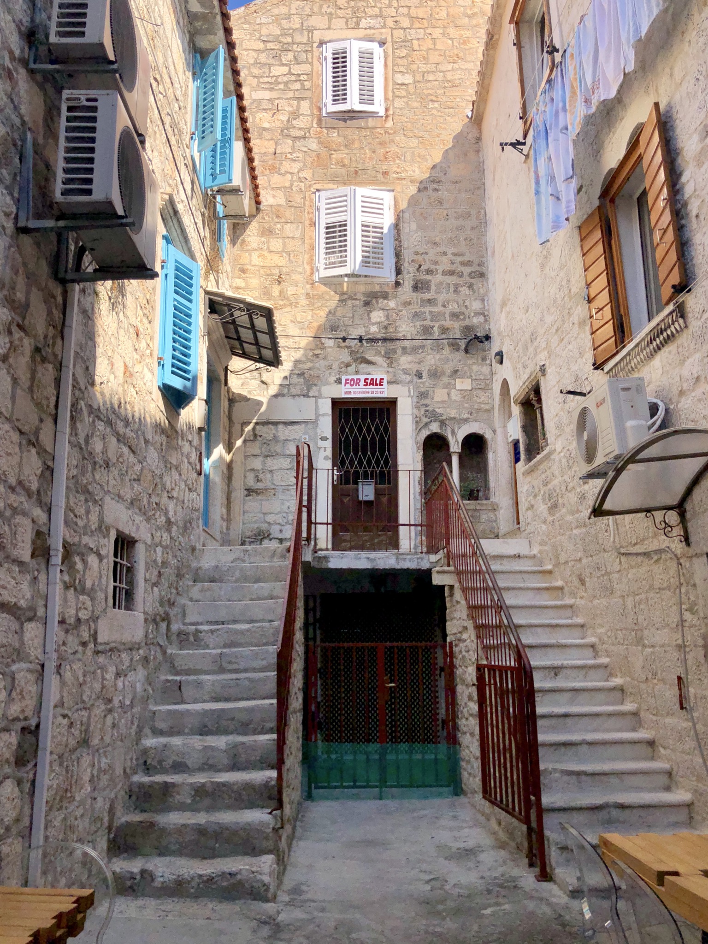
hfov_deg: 49.7
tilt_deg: +12.7
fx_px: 764
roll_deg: -0.2
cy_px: 472
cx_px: 354
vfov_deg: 63.4
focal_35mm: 28
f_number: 1.8
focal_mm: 4
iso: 20
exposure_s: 1/3003
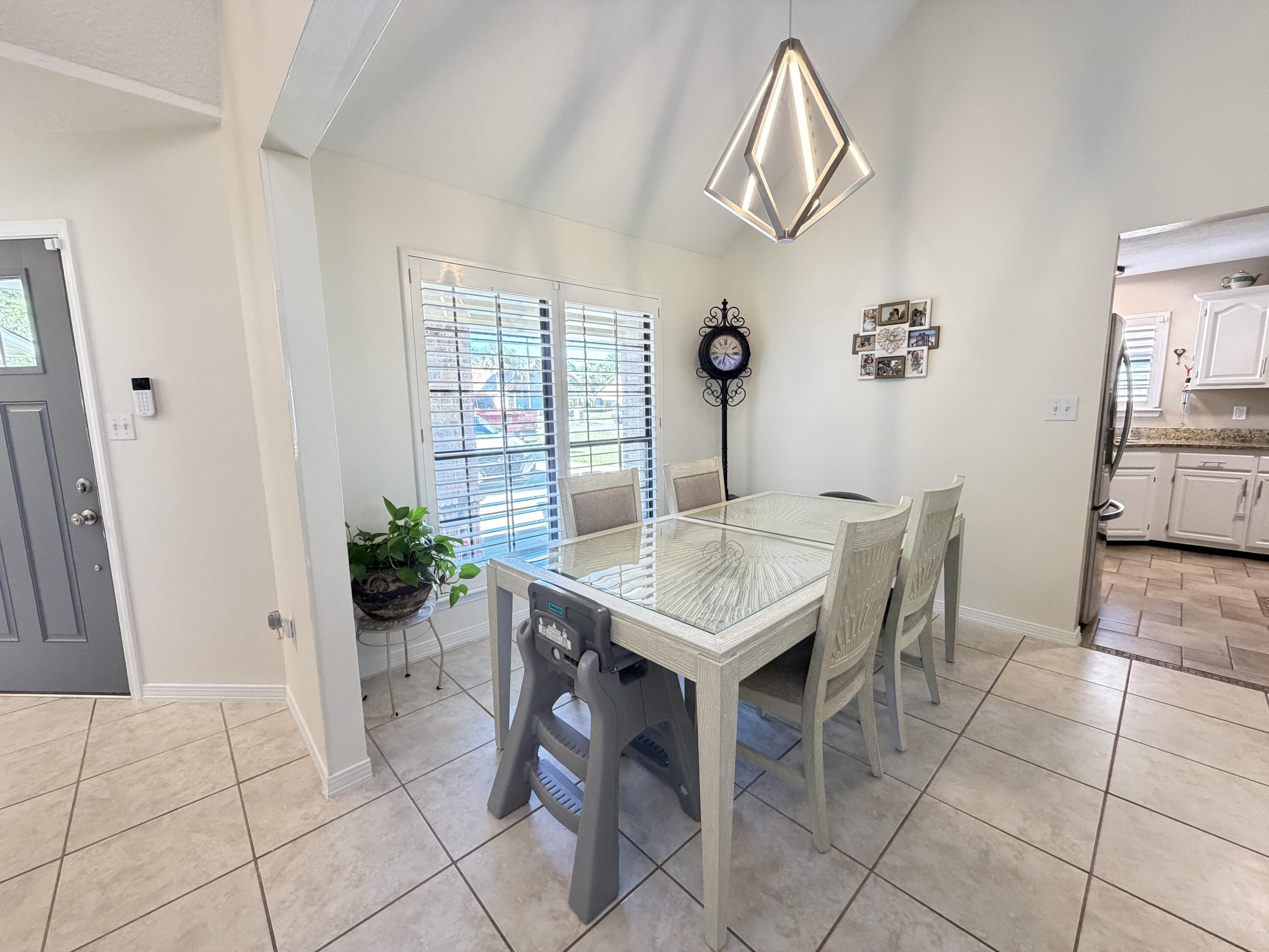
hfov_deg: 102.1
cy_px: 476
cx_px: 634
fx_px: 513
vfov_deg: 85.7
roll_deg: +1.1
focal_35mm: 14
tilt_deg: -8.5
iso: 400
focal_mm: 2.22
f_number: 2.2
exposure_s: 1/60
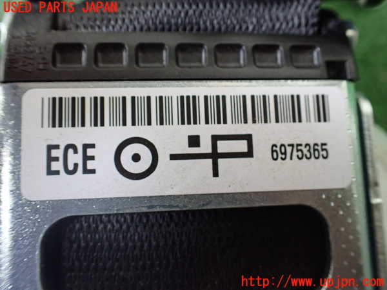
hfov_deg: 60.0
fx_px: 335
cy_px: 145
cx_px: 194
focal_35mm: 30
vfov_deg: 46.8
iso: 800
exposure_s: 1/125
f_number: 2.3
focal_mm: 5.4
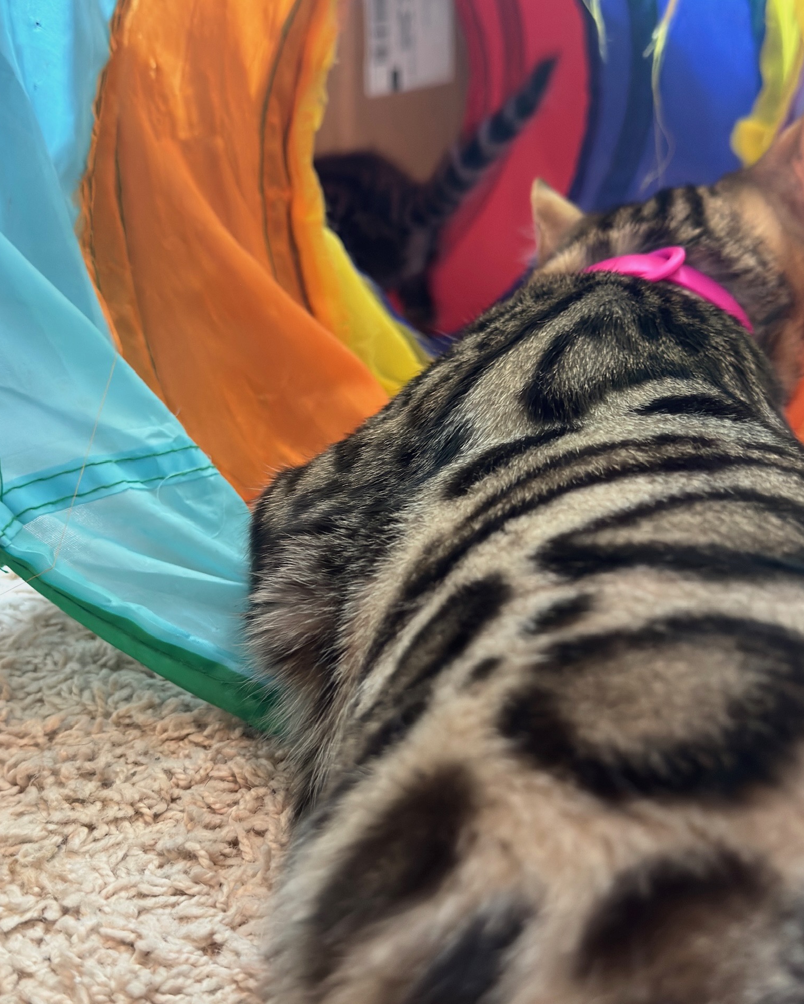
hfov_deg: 34.2
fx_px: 1308
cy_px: 530
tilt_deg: -20.6
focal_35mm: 44
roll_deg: -1.0
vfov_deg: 42.0
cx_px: 401
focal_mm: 6.76
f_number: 1.78
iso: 500
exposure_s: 1/40
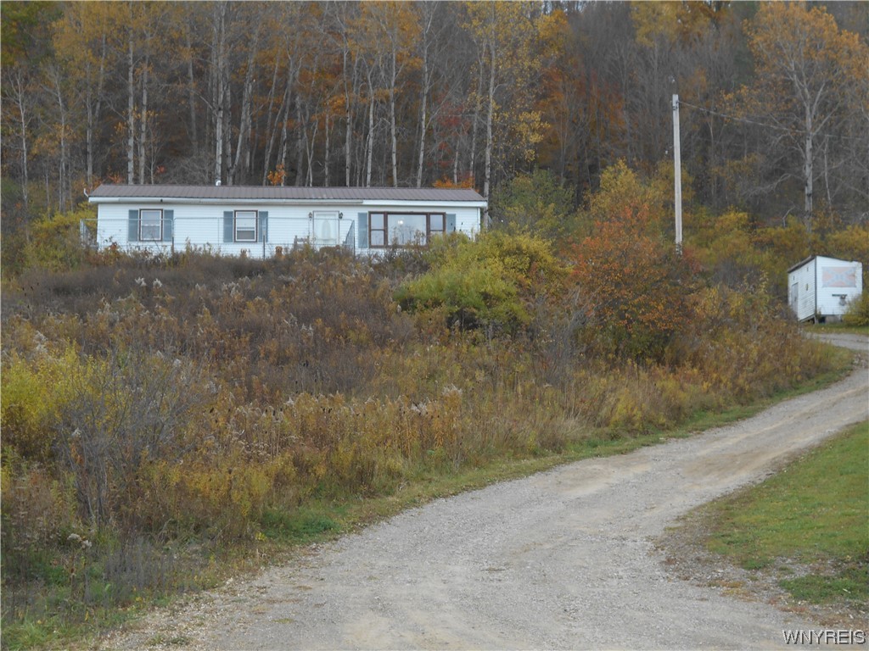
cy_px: 326
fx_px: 1456
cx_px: 434
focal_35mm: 58
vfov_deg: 25.2
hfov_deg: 33.2
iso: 80
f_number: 4.9
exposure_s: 1/80
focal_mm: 10
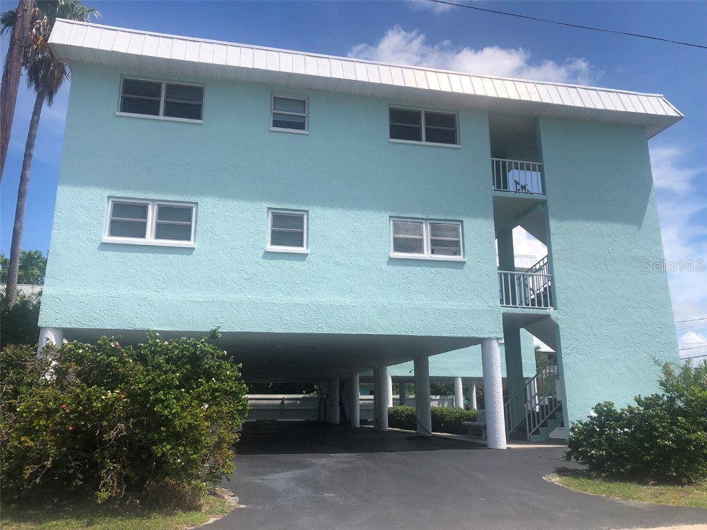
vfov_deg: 49.7
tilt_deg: +14.3
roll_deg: +0.8
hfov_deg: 63.4
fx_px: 572
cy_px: 265
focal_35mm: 28
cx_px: 354
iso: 20
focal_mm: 3.99
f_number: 1.8
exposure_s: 1/2525
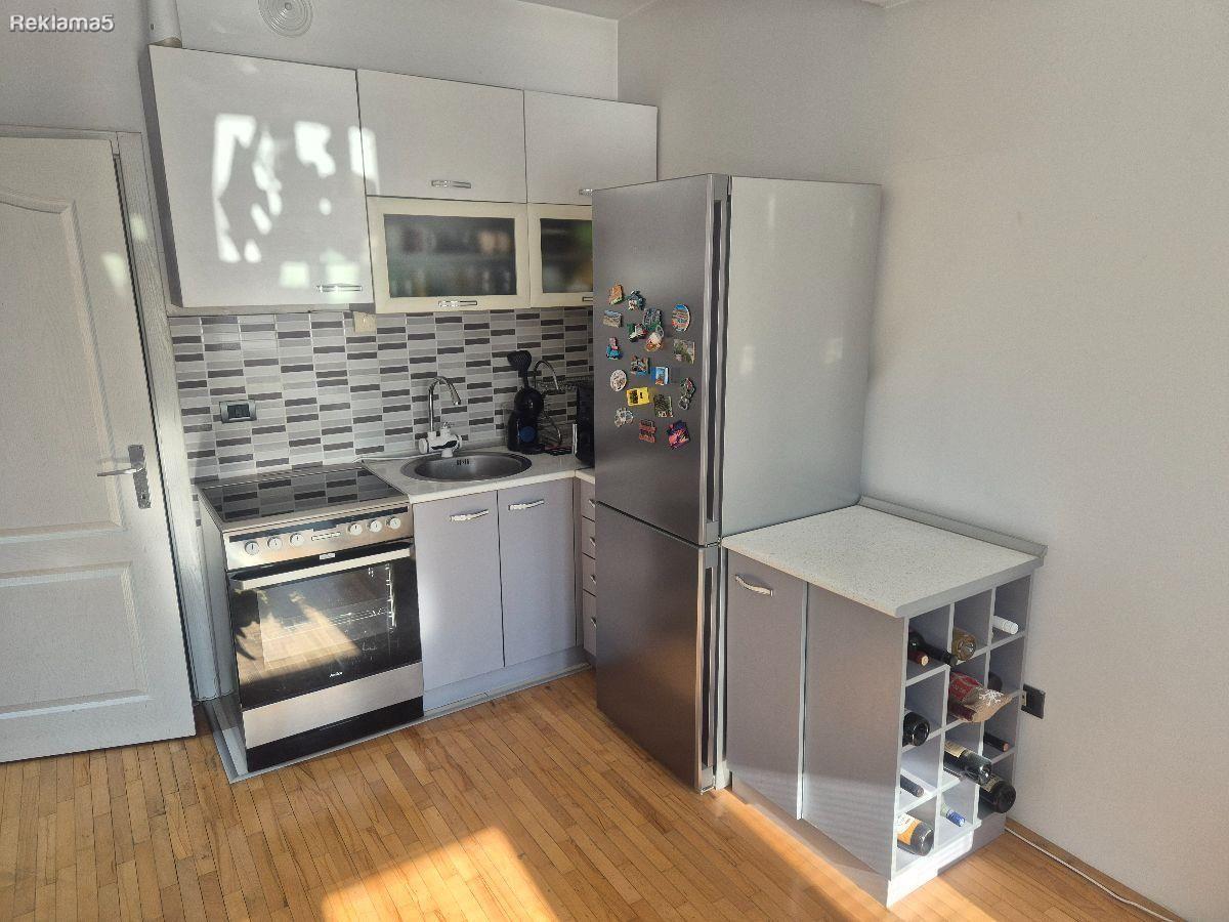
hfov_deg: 73.9
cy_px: 461
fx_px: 817
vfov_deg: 58.9
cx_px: 614
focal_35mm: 23
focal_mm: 5.4
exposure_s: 1/180
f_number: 1.8
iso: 64
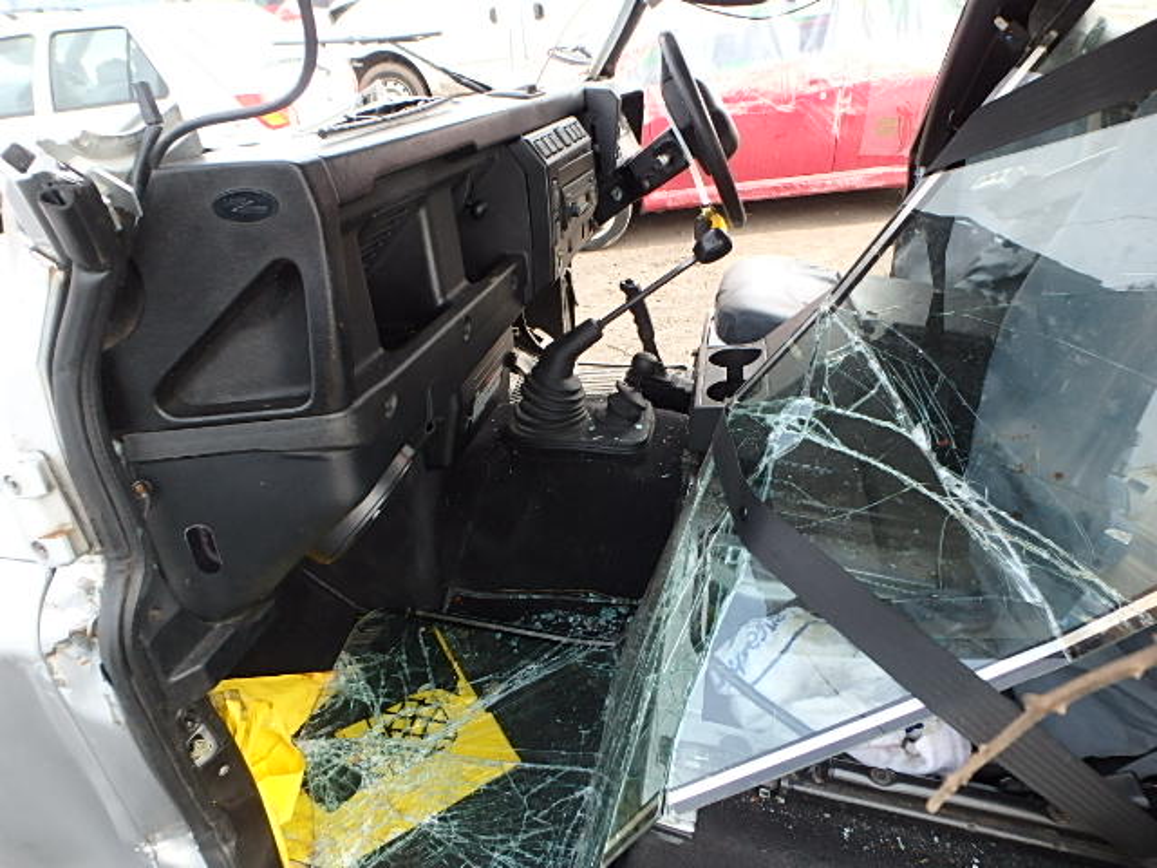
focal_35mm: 21
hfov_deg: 79.0
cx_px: 578
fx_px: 702
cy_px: 434
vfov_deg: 63.4
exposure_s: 1/100
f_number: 3.5
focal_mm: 3.7
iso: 125
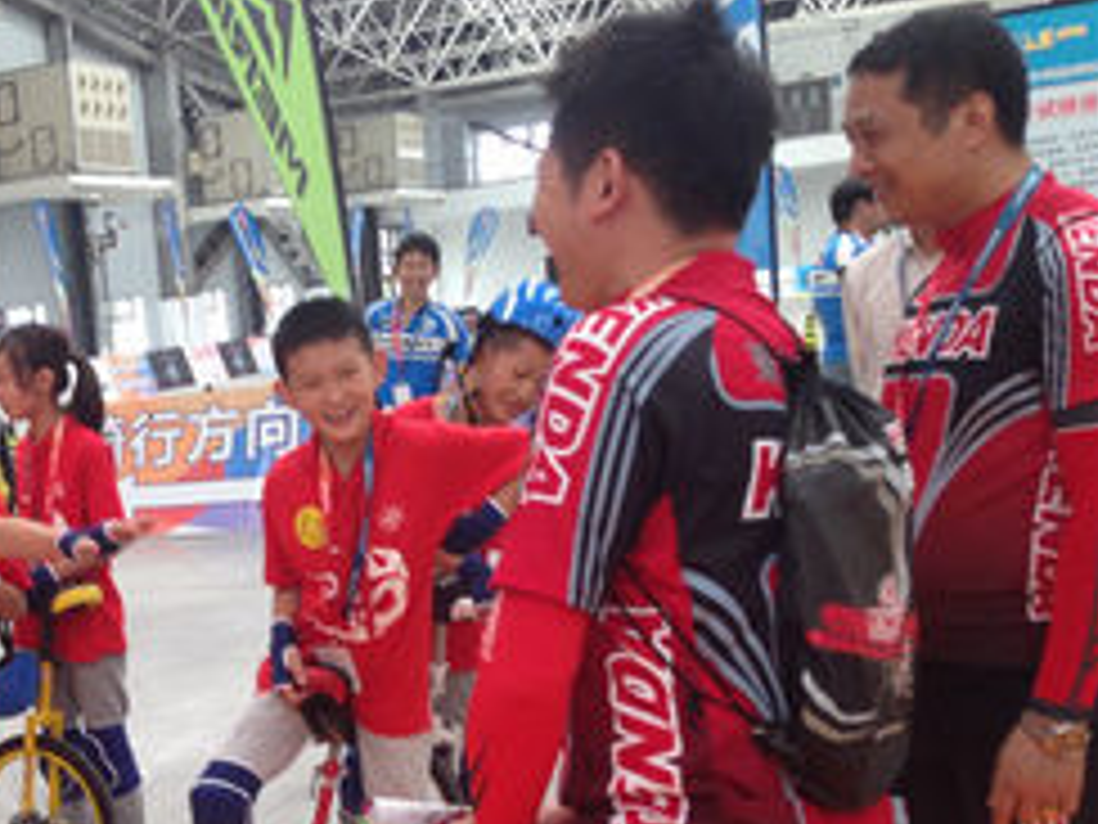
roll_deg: +6.0
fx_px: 1935
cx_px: 90
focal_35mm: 61
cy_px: 738
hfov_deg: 30.2
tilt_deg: -11.7
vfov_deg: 23.4
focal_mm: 4.12
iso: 64
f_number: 2.4
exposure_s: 1/120
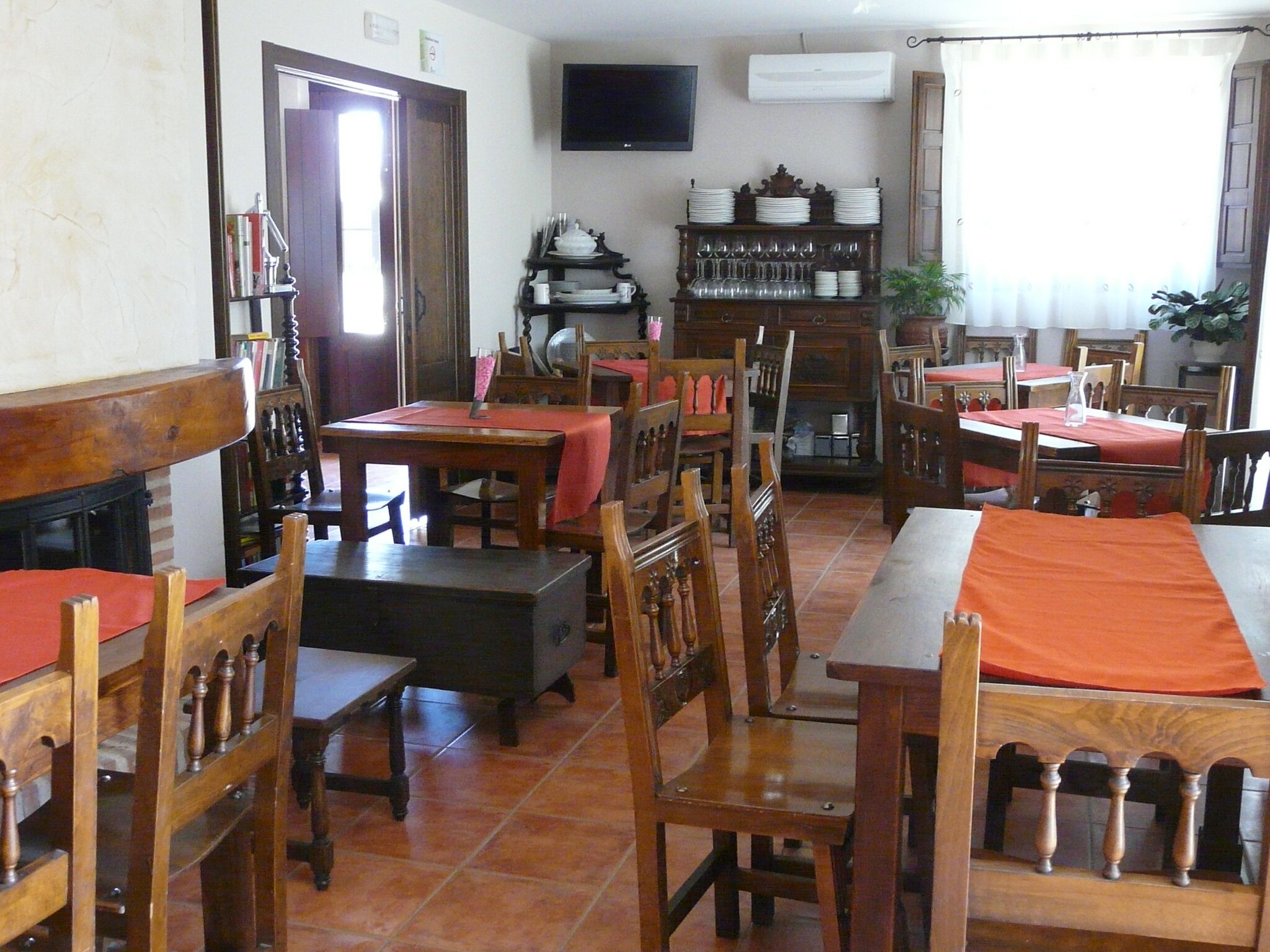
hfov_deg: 49.0
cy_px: 476
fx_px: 1394
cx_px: 635
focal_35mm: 38
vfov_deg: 37.7
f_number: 2.8
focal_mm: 4.9
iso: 400
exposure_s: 1/25
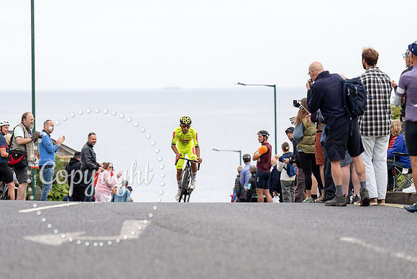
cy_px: 140
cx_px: 208
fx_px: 1720
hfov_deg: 13.8
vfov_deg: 9.2
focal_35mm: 148
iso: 320
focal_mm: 147
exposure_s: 1/1000
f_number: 3.5
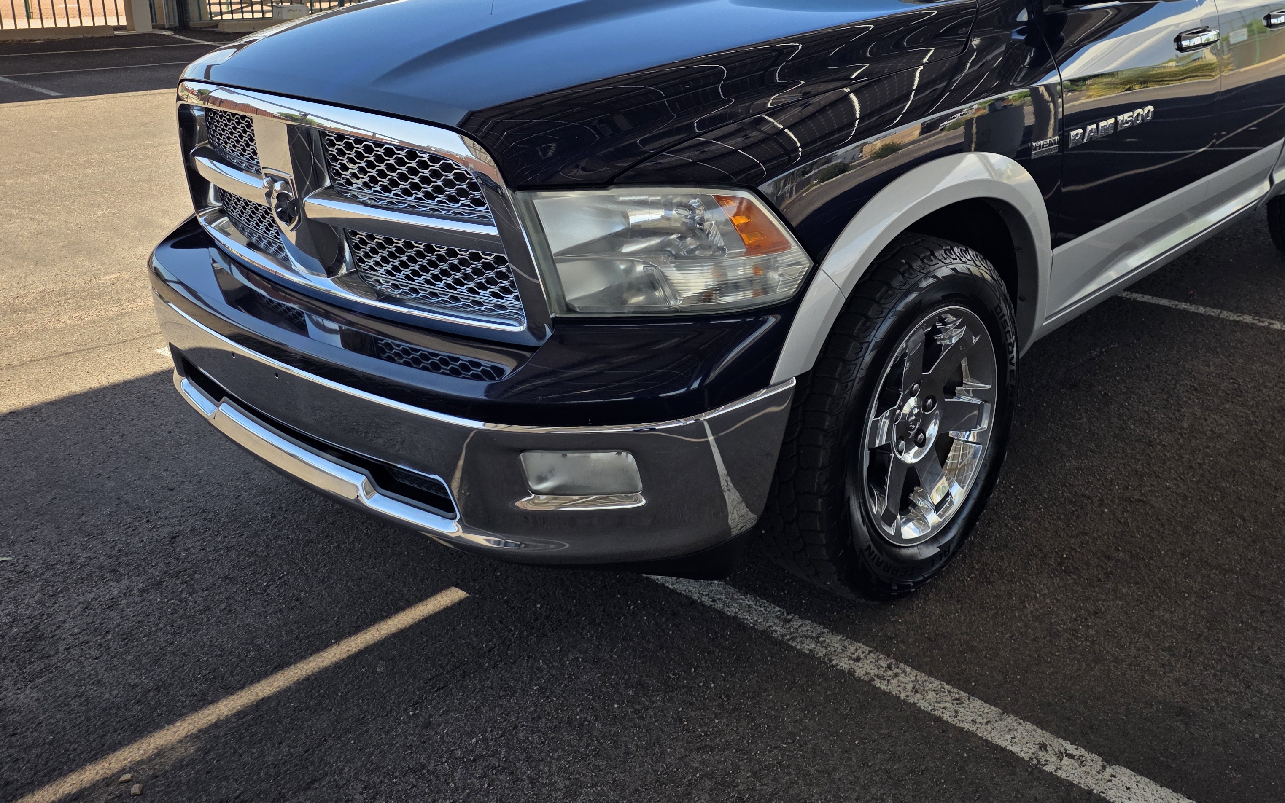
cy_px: 223
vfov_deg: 38.6
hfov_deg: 58.8
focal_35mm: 32
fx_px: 1121
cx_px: 816
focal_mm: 6.25
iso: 80
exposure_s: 1/3446
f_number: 1.7
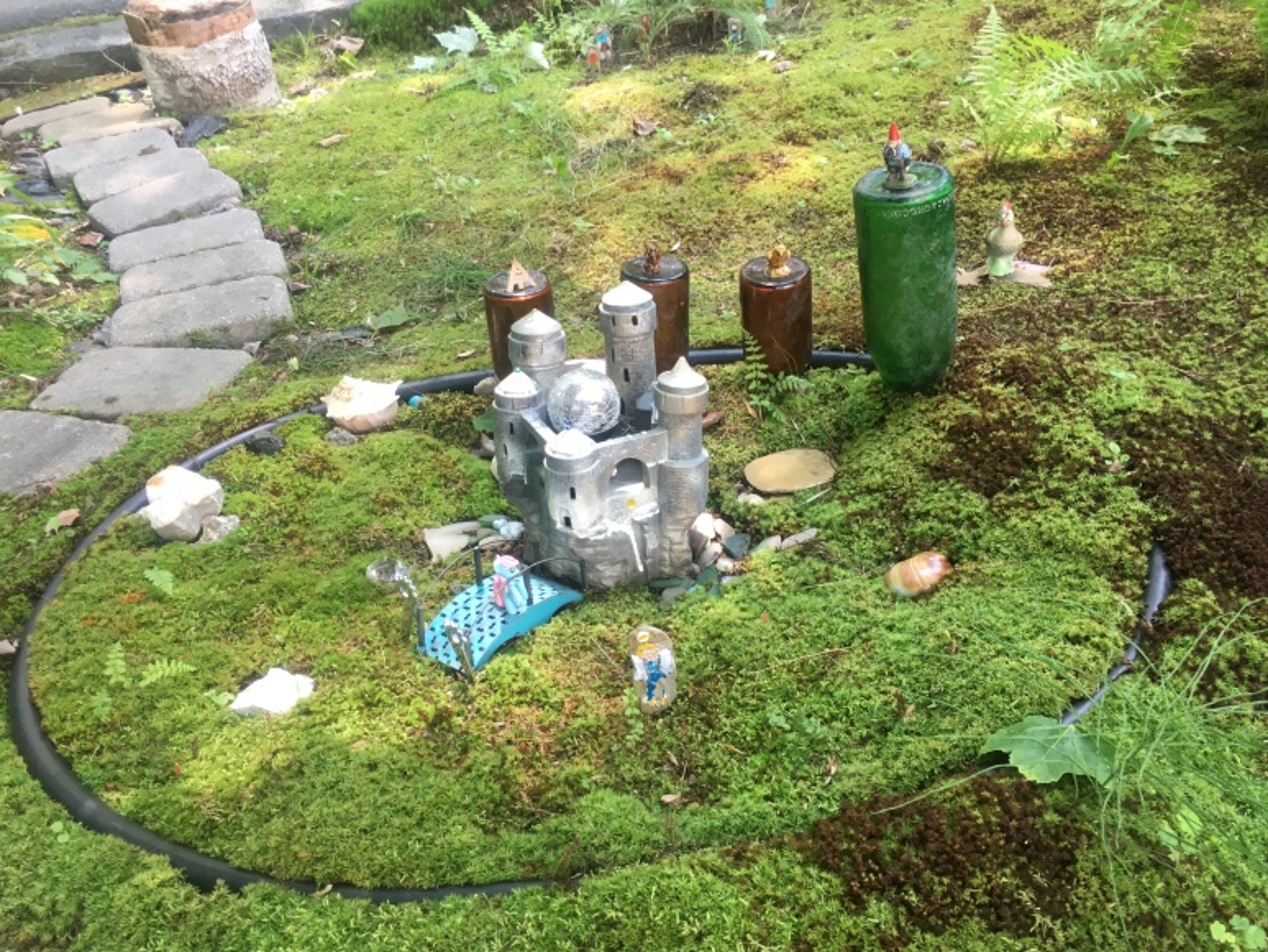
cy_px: 487
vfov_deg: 46.8
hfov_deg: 60.0
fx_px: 1099
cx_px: 648
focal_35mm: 30
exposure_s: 1/40
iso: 25
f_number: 2.2
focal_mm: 4.15
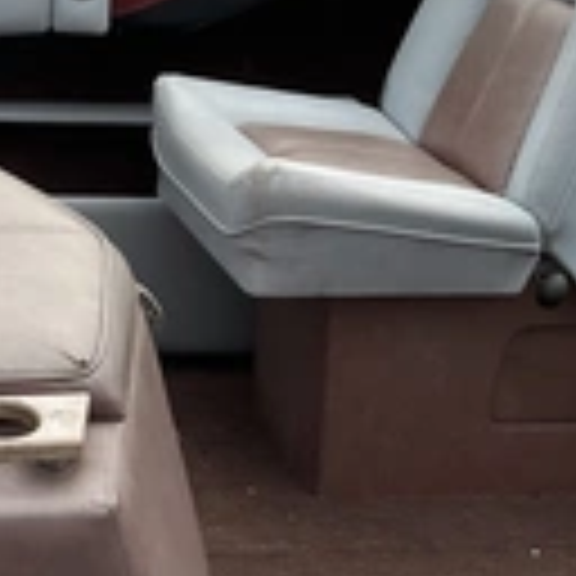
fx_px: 1506
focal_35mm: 80
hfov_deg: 20.6
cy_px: 261
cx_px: -54
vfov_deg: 21.6
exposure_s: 1/719
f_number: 1.8
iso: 25
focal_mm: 3
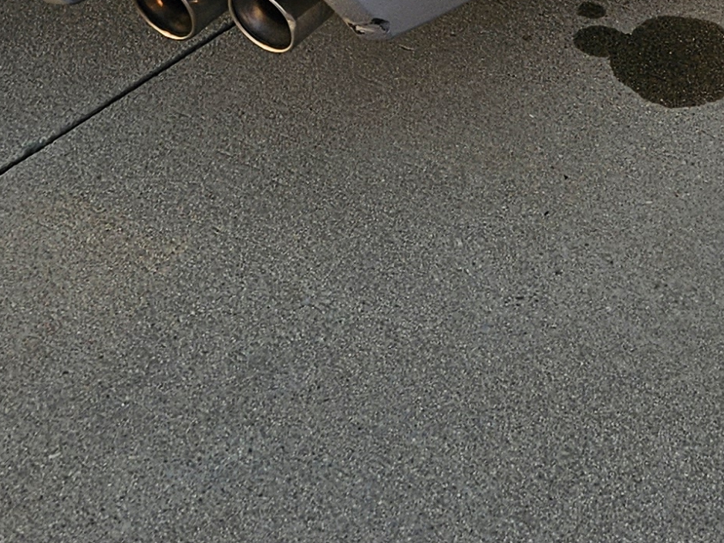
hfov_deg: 20.0
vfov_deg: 12.9
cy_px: -582
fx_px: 2049
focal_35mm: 98
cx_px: 312
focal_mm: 5.4
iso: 40
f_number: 1.8
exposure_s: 1/511
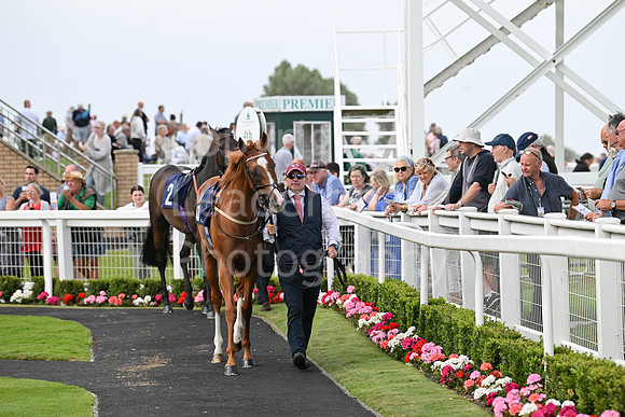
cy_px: 208
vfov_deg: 9.2
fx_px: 2605
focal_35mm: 150
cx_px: 312
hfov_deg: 13.7
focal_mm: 150
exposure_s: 1/1250
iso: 400
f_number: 4.5
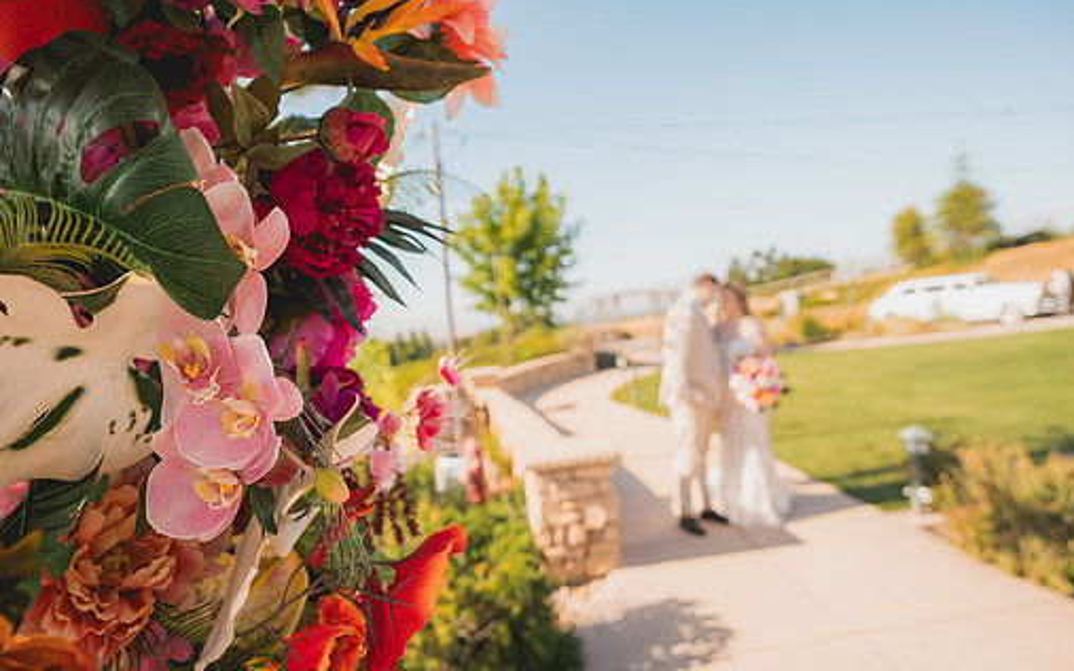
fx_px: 615
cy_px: 352
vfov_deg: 57.3
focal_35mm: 21
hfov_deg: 82.3
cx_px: 547
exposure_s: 1/640
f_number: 2.8
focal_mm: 18
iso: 125
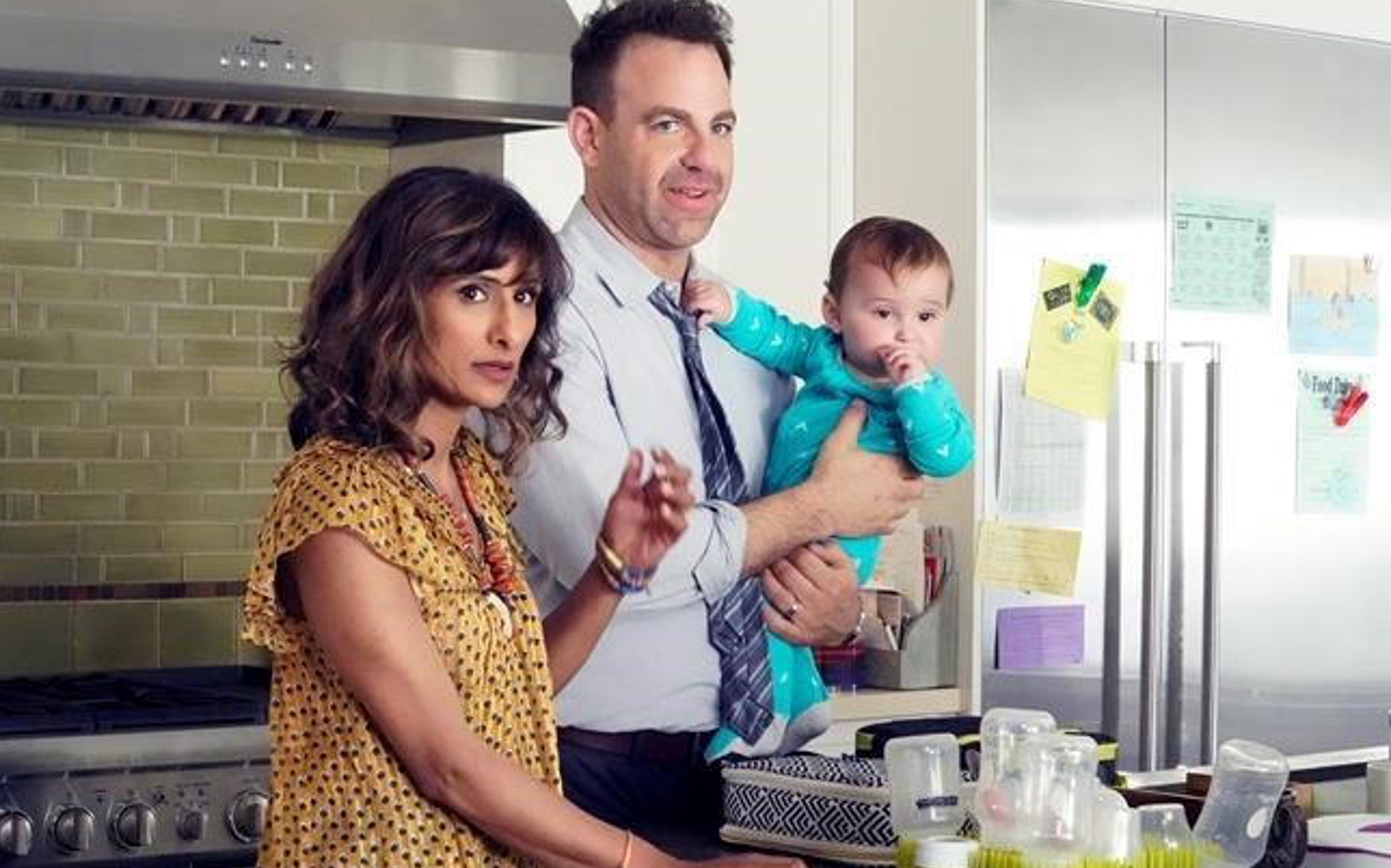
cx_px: 696
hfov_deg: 28.6
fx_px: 2729
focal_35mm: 72
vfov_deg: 18.1
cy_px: 409
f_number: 13
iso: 25600
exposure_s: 1/160
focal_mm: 70
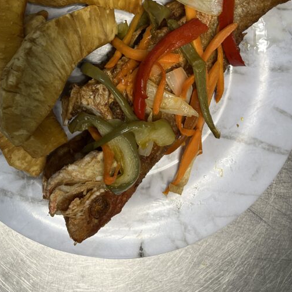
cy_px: 43
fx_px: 449
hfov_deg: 35.9
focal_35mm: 47
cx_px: 114
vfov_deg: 34.5
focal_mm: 5.1
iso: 100
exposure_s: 1/120
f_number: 1.6
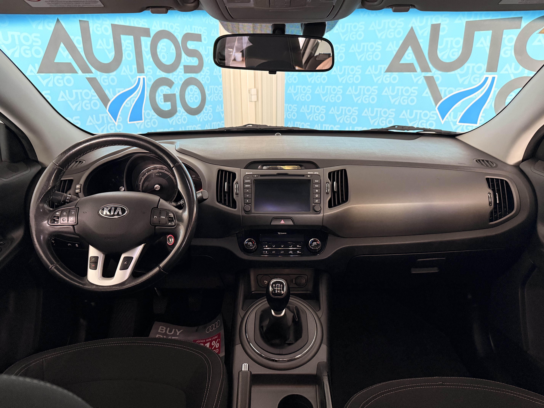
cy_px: 204
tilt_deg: -16.6
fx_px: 377
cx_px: 272
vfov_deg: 56.8
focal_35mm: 24
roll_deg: +0.6
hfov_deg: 71.6
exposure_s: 1/60
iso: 500
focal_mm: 6.76
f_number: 1.78
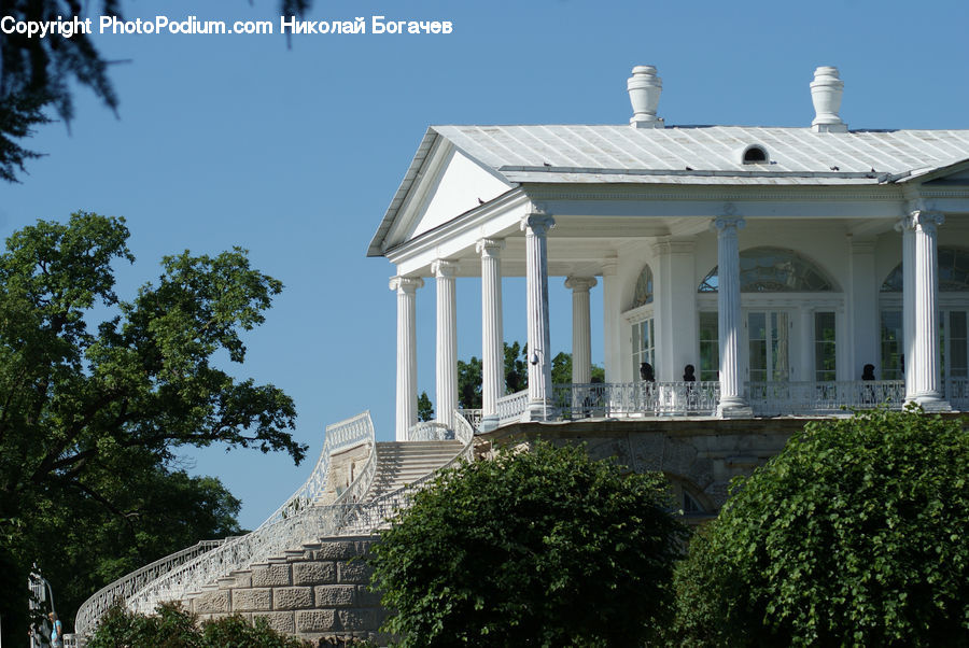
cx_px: 484
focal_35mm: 165
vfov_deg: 8.3
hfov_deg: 12.4
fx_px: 4445
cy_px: 324
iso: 100
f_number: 7.1
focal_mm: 110
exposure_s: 1/500
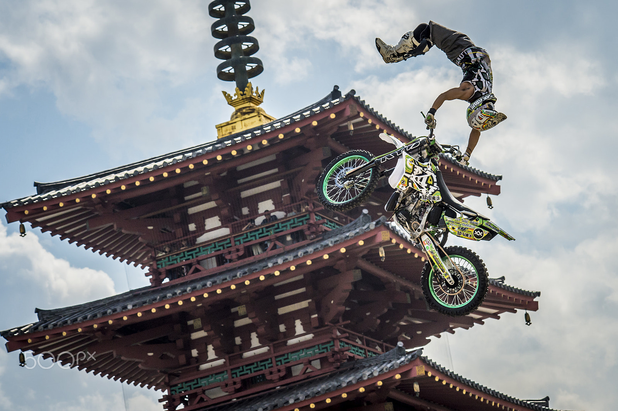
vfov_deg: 11.4
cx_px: 309
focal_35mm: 120
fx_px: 2059
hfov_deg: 17.1
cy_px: 206
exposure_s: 1/4000
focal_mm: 120
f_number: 11
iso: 1600
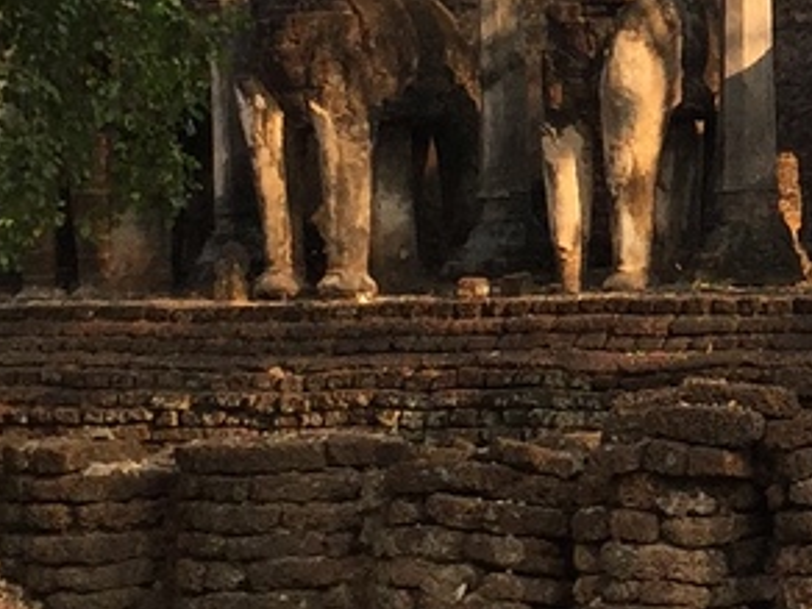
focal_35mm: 159
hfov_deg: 12.0
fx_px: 3730
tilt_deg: +4.3
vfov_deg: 9.2
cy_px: -122
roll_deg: +0.1
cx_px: 1112
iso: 32
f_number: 2.2
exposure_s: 1/760
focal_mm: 4.15
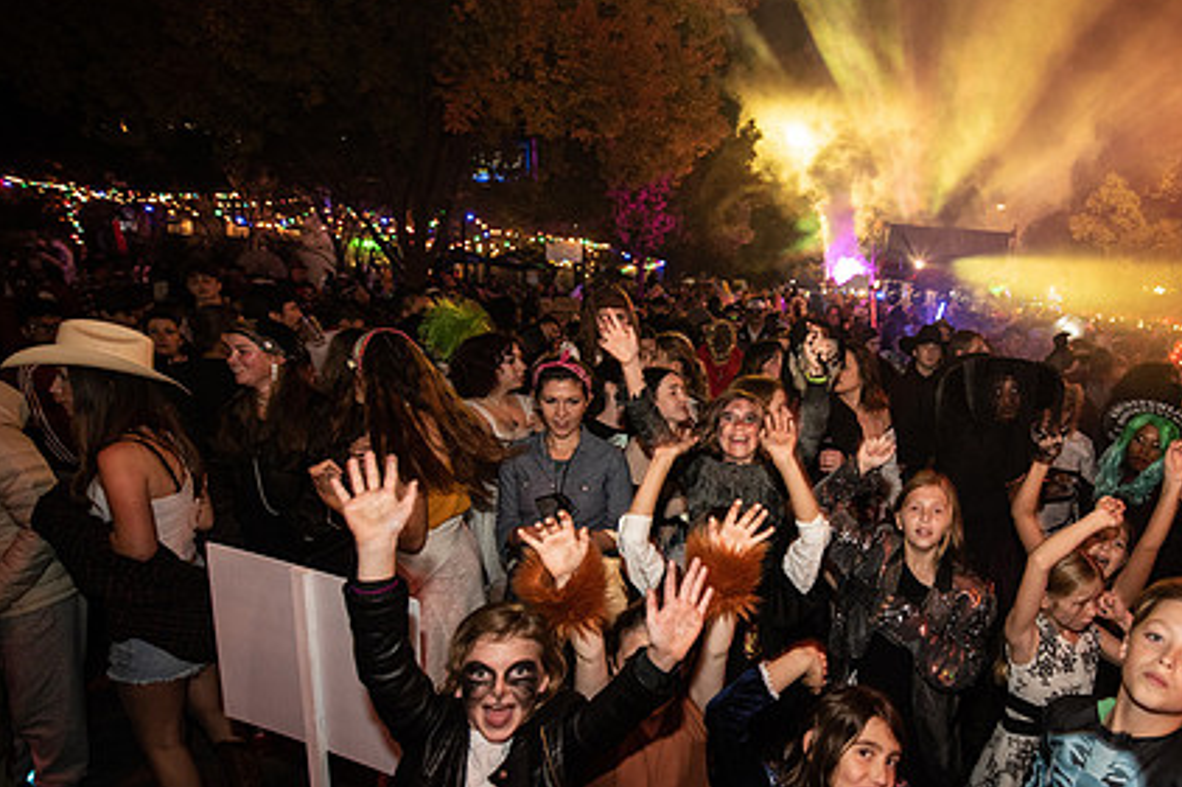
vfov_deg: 56.4
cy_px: 500
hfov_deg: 75.6
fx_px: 722
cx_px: 809
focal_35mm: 22
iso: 2000
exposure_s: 1/50
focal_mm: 16
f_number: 3.5
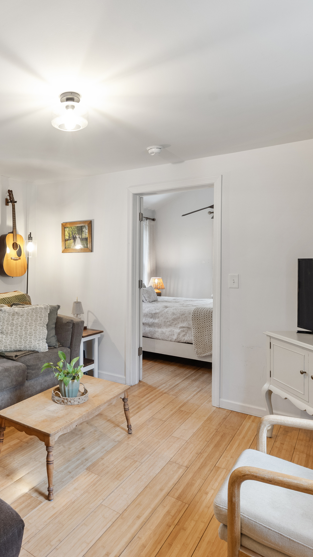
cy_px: 274
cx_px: 62
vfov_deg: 78.7
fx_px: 339
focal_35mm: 23
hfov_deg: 46.9
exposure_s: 1/1.67
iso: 800
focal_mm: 14
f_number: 8
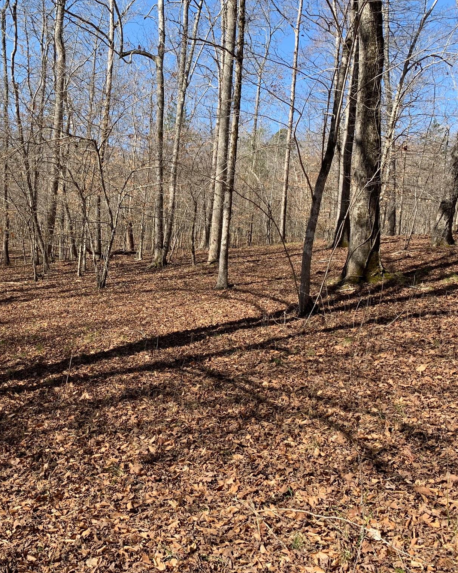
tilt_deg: -2.5
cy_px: 286
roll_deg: -3.6
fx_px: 576
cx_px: 134
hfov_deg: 42.4
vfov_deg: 52.8
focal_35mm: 34
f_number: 1.8
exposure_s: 1/928
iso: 25
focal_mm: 4.25
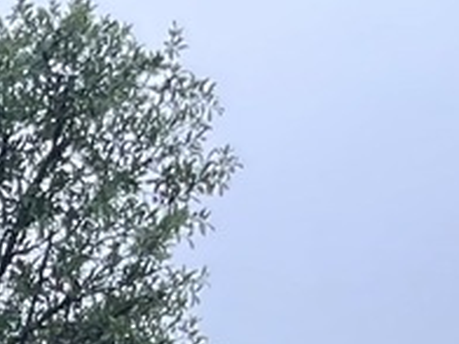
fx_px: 2440
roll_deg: +0.4
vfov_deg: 7.0
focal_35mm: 184
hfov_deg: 8.3
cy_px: 1112
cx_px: -1101
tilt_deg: -3.9
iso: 32
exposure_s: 1/202
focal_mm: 5.1
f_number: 1.6
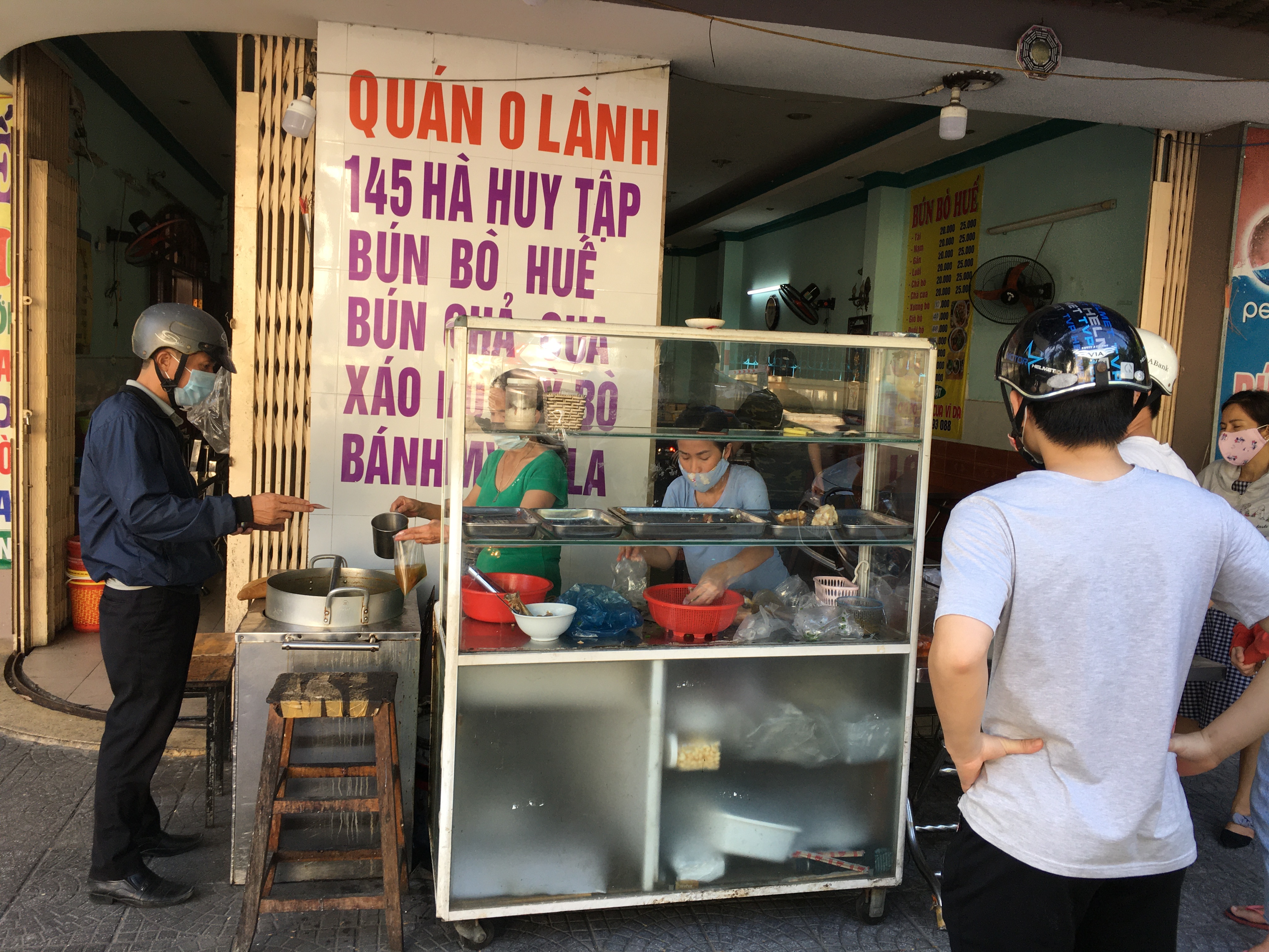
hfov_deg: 61.7
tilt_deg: -2.4
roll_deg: -3.3
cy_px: 476
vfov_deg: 48.2
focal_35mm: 29
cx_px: 634
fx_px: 1063
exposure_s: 1/100
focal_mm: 4.15
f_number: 2.2
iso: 32
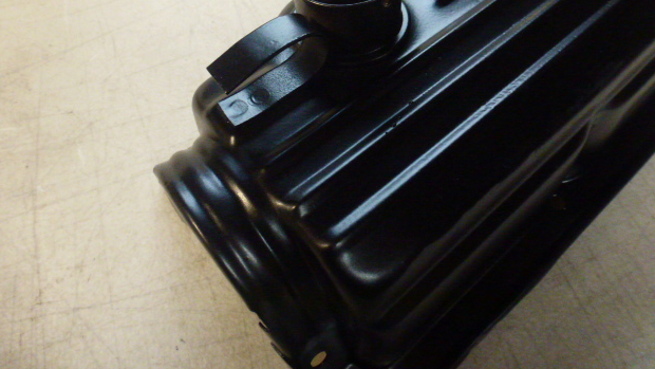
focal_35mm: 27
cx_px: 325
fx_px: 469
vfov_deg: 42.3
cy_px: 122
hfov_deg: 69.9
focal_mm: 4.3
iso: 800
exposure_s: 1/40
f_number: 3.3
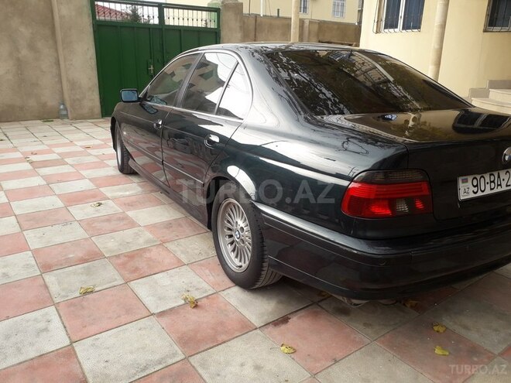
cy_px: 192
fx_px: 399
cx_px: 256
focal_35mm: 27
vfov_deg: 51.4
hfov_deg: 65.3
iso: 40
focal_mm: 3.6
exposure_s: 1/518
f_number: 1.9
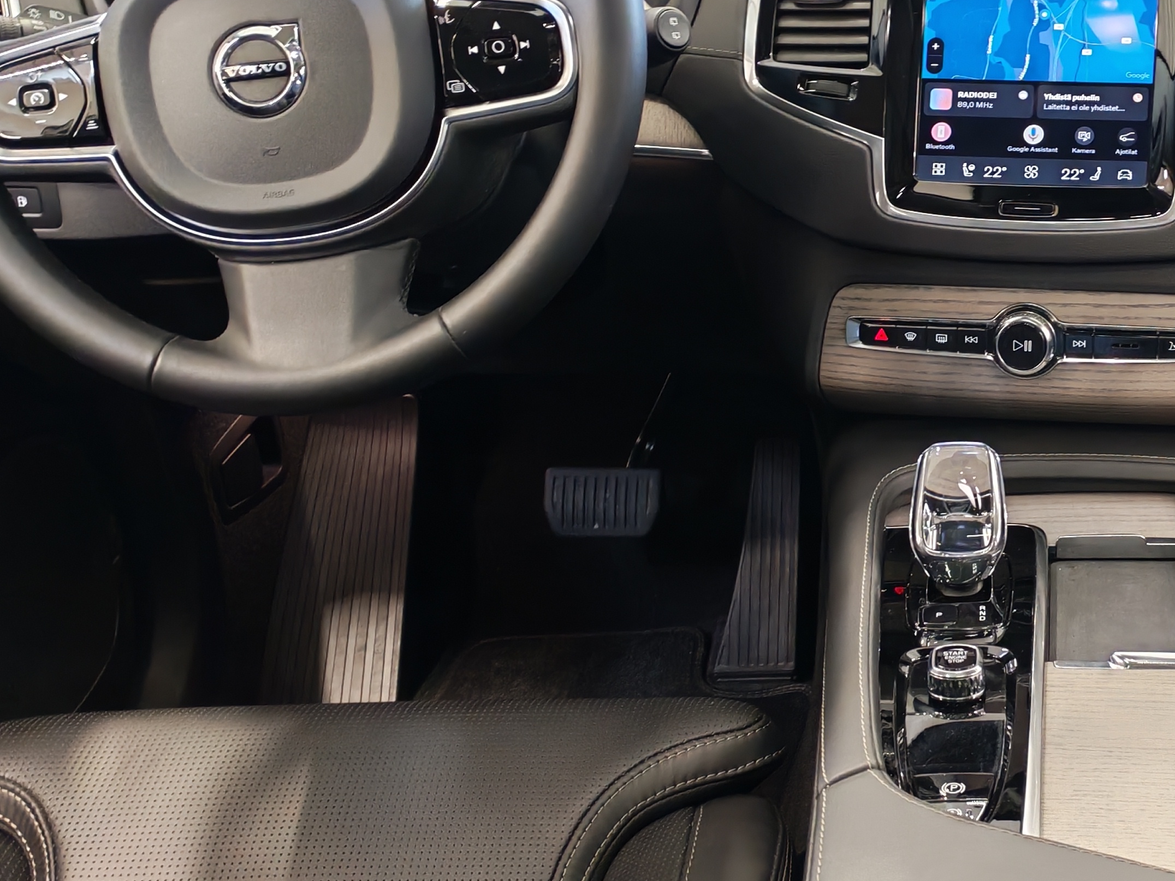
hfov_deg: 31.5
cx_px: 1005
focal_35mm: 59
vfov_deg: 24.8
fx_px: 2003
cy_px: 420
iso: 740
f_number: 1.9
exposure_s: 1/50
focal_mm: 6.12
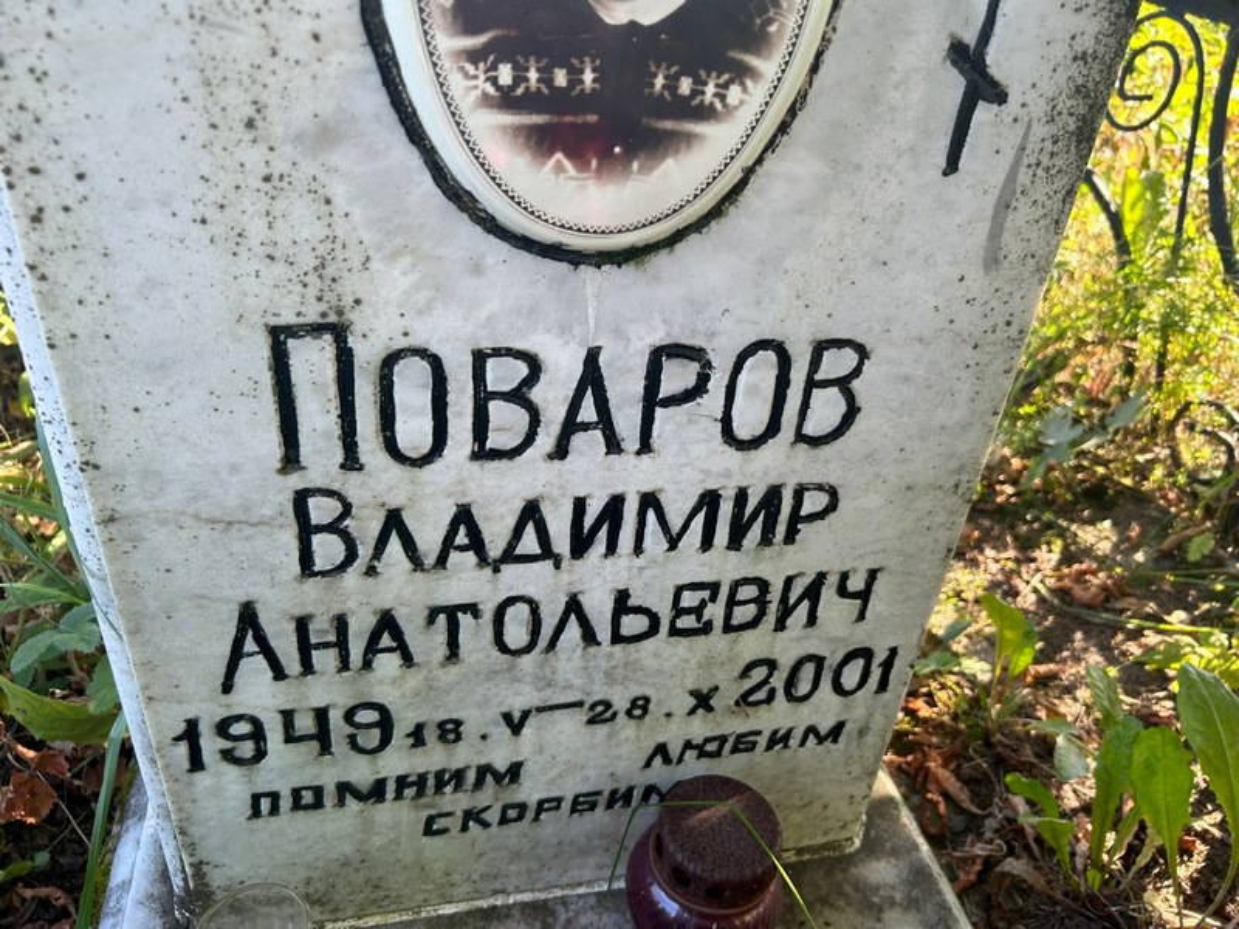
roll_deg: -4.5
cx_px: 620
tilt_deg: -30.6
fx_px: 931
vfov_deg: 53.1
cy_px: 464
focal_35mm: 26
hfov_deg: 67.3
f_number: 1.5
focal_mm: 5.7
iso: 40
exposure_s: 1/254
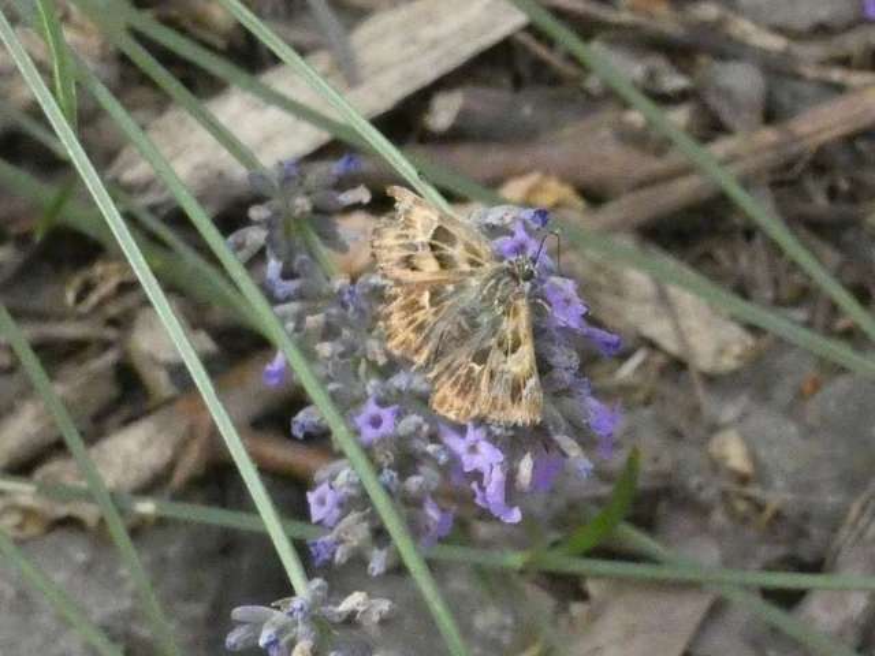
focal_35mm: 164
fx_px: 4145
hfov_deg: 12.0
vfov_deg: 9.1
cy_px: 328
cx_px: 438
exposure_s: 1/1000
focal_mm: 29.5
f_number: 7.1
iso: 3200
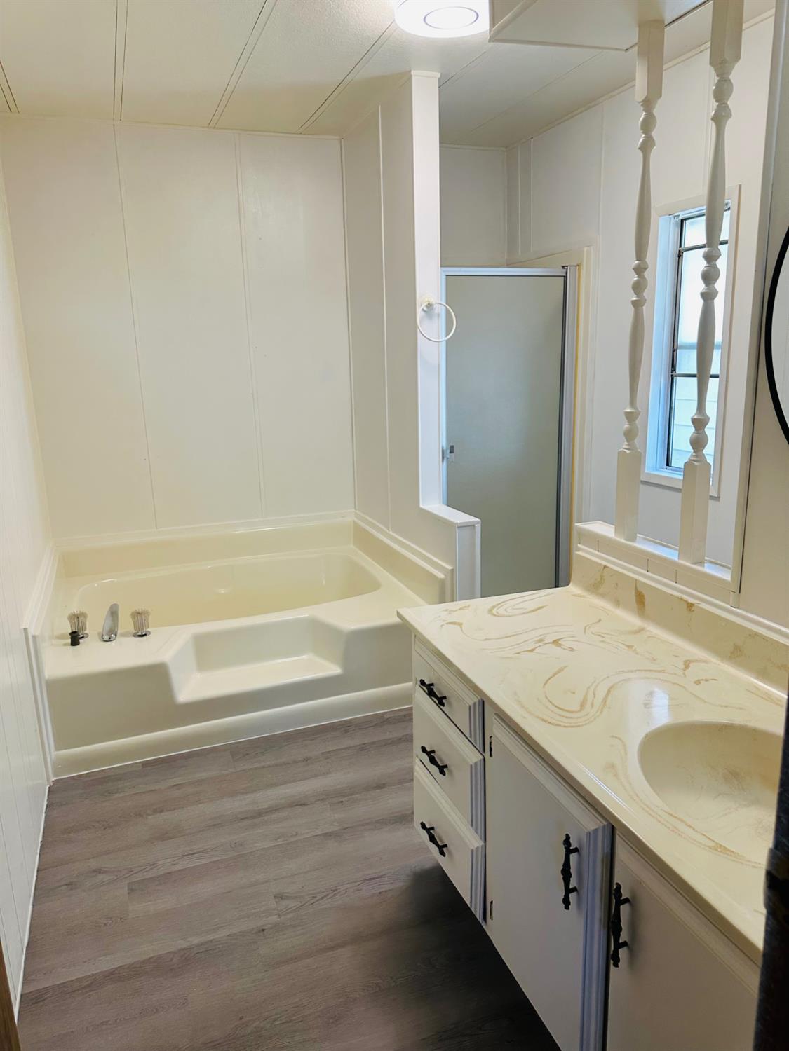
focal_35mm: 24
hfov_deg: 56.8
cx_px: 394
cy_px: 526
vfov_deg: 71.6
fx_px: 729
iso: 160
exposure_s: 1/120
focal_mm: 6.86
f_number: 1.78
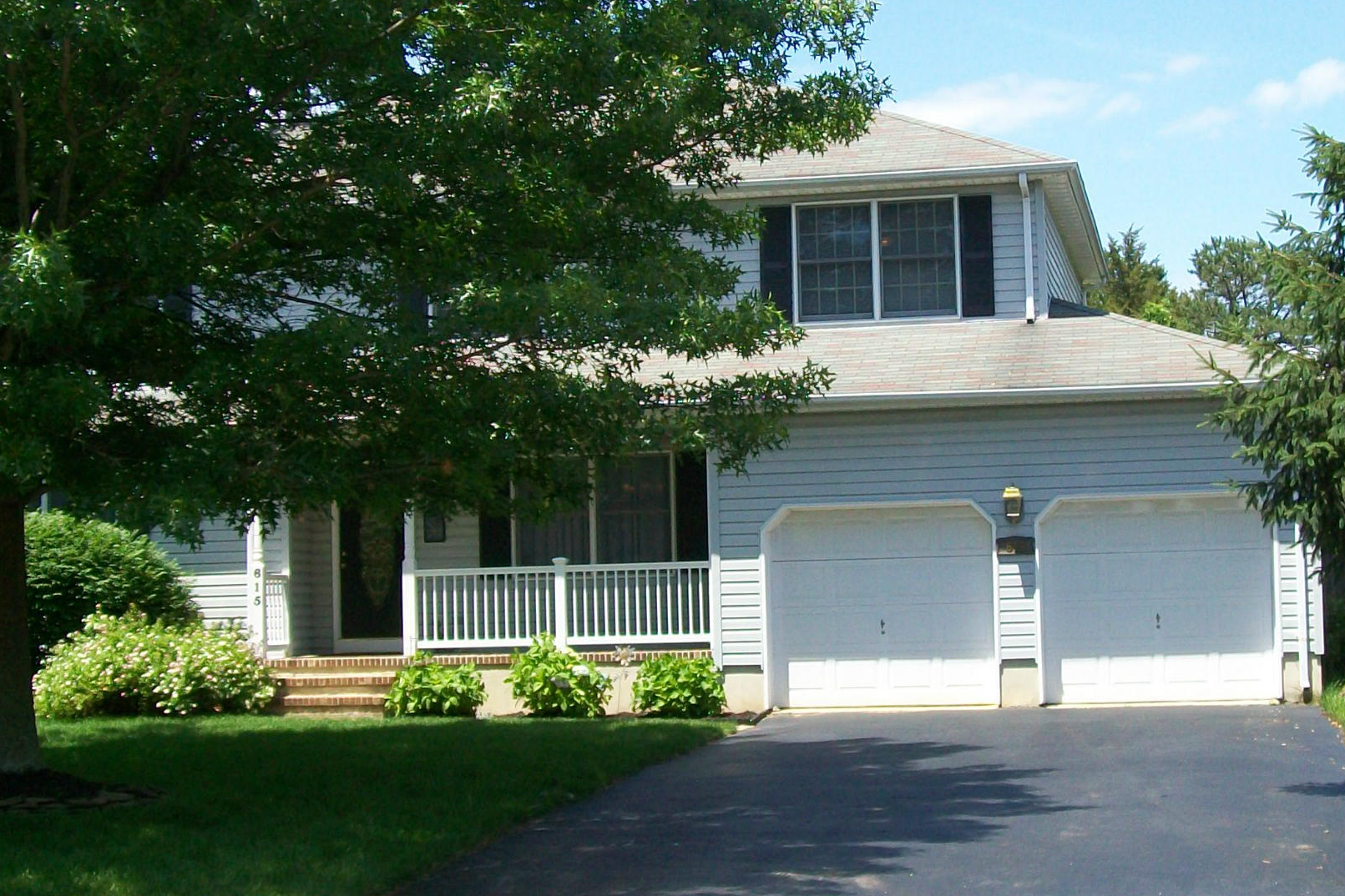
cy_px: 415
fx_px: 2316
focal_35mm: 62
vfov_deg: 21.9
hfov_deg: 32.3
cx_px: 781
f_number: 2.7
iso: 64
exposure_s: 1/640
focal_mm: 6
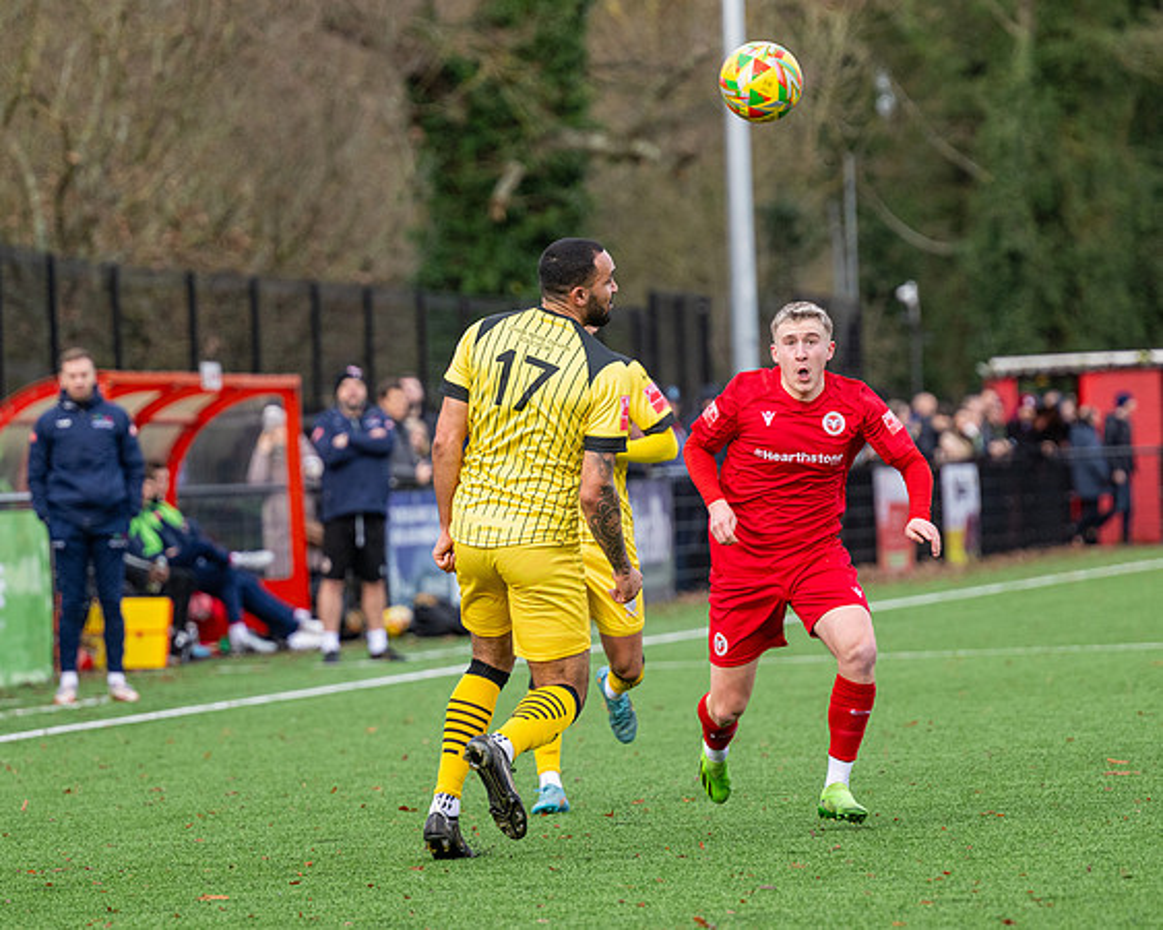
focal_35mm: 282
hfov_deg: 6.9
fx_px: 9701
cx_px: 494
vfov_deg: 5.5
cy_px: 449
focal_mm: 210
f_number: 4
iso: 800
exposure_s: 1/1600
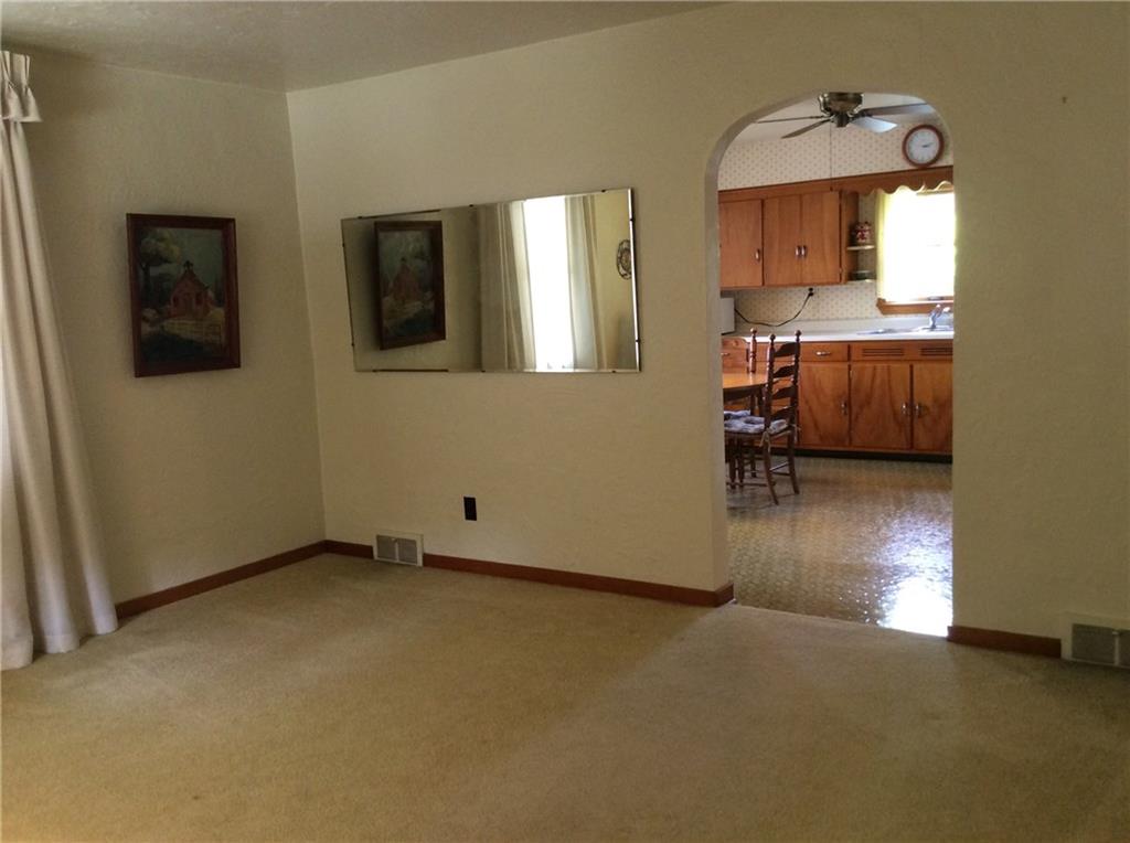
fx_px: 1043
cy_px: 422
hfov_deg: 56.9
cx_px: 565
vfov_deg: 44.0
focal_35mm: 32
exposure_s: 1/24
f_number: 2.4
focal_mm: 3.3
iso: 100
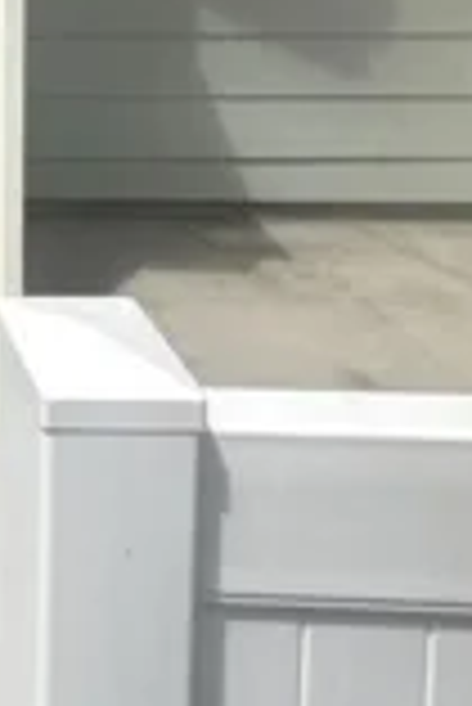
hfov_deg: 19.2
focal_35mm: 52
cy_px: -243
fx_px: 1020
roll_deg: +1.0
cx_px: -396
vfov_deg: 29.5
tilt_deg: -4.3
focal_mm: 2.22
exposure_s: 1/2092
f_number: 2.2
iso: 50
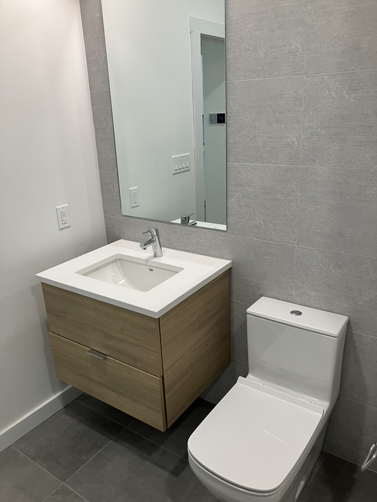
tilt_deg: -19.1
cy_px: 251
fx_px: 407
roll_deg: +3.0
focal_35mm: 28
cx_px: 188
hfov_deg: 49.7
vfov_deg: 63.4
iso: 64
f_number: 1.8
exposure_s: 1/60
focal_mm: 3.99
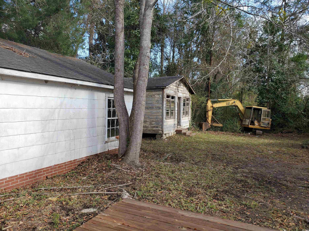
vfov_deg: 53.1
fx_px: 232
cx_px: 154
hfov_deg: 67.3
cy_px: 116
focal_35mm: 26
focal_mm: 4.3
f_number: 2.4
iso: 50
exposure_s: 1/536
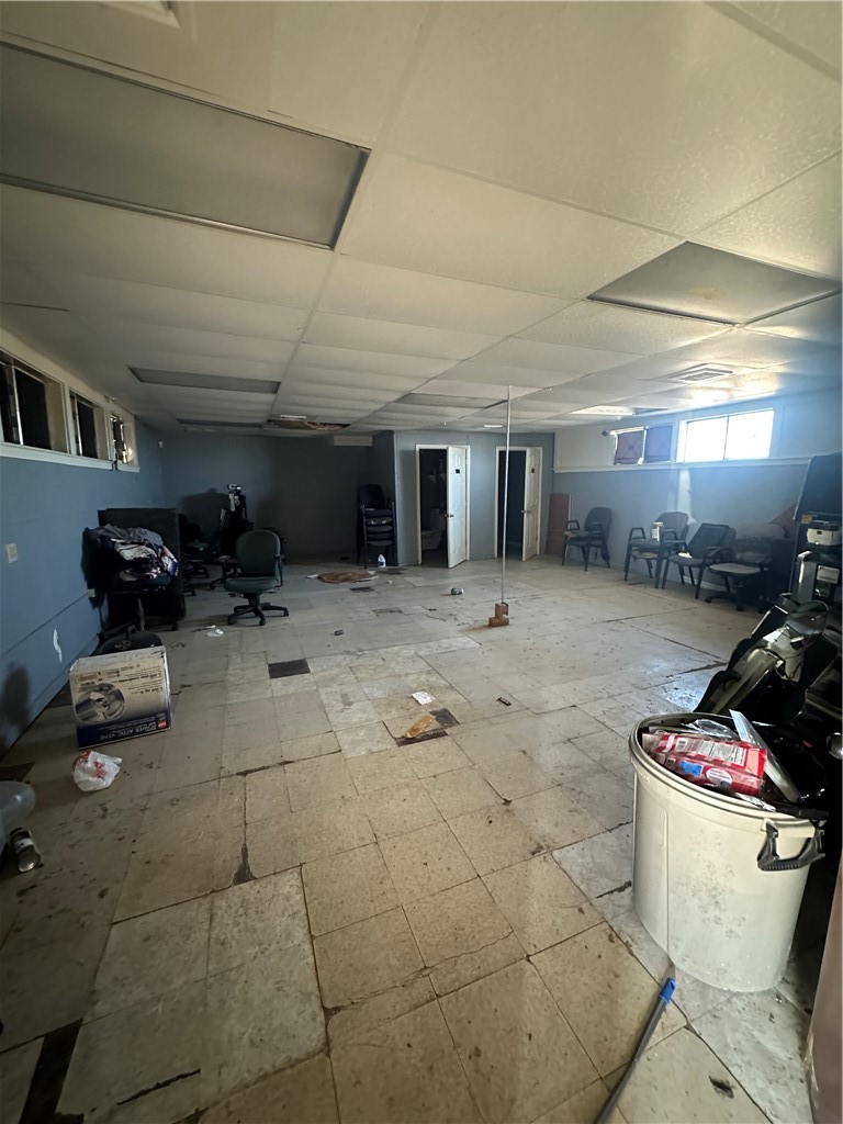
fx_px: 455
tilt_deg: -10.8
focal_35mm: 14
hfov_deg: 85.7
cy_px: 562
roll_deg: -0.7
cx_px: 422
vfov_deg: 102.1
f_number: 2.2
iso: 800
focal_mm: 2.22
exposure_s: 1/60
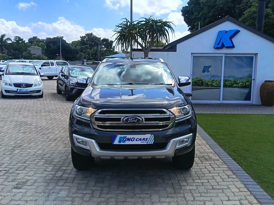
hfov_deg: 52.6
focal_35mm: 35
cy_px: 102
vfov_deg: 40.7
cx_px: 137
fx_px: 277
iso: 100
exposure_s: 1/640
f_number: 1.75
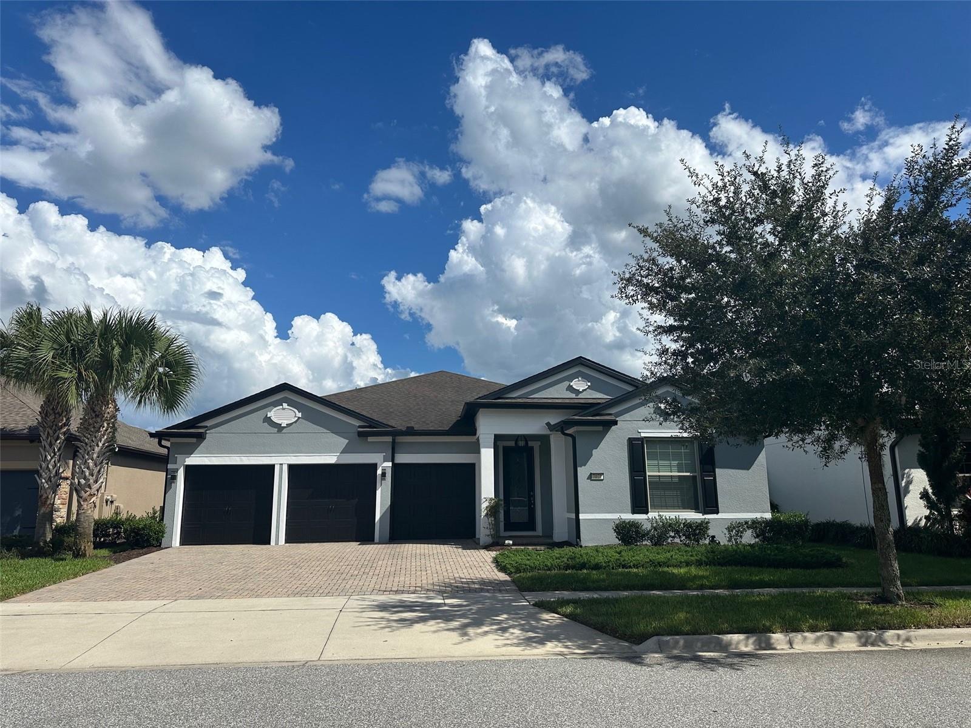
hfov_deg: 71.6
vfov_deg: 56.8
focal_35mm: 24
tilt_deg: +10.8
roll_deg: +0.4
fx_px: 673
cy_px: 364
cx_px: 486
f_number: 1.78
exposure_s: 1/8197
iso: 80
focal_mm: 6.86
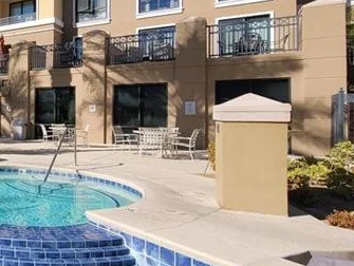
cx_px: -40
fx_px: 317
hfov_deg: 43.9
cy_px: 109
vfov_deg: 45.3
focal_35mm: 31
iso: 64
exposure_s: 1/2240
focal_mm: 2.2
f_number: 2.2
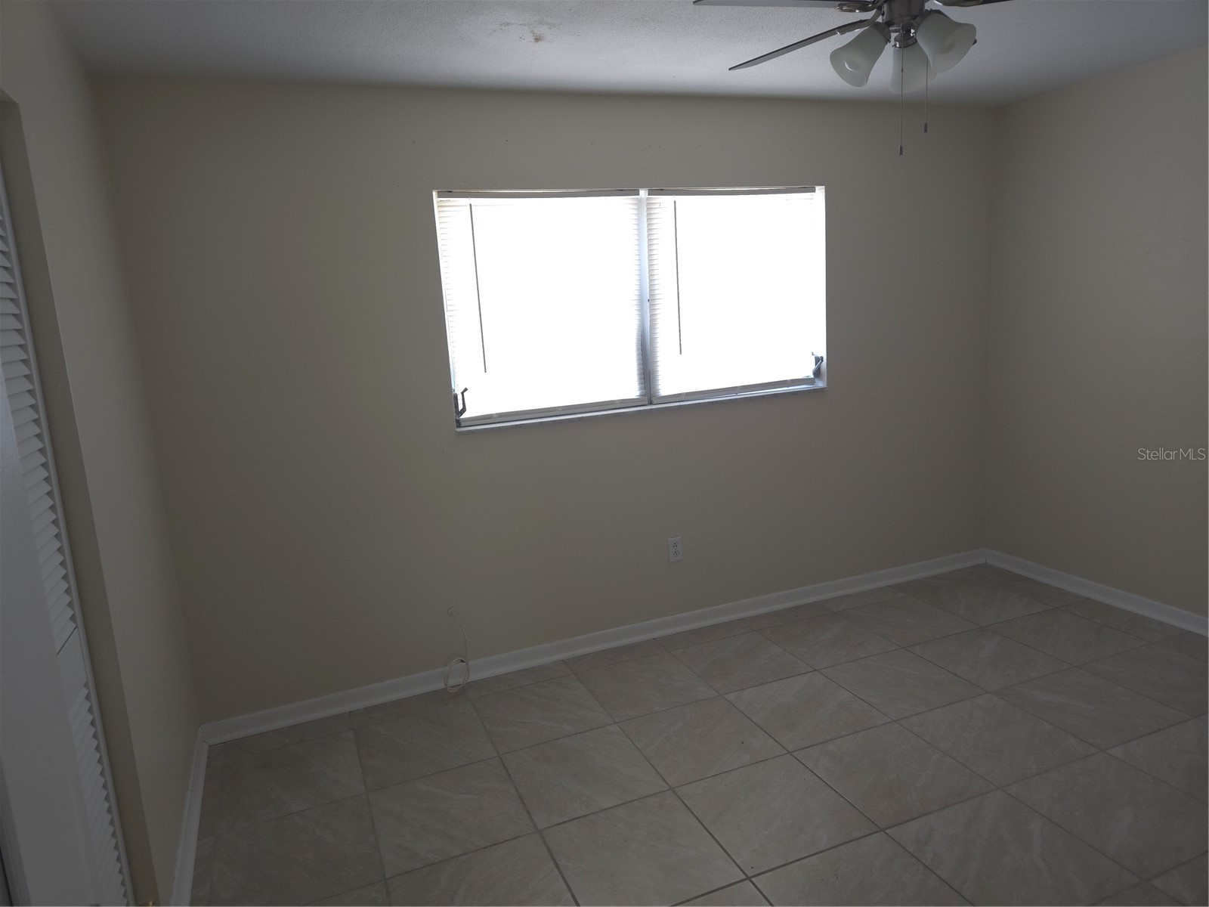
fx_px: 803
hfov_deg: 73.9
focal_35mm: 23
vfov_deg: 58.9
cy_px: 454
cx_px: 604
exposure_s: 1/60
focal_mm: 5.4
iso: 100
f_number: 1.8
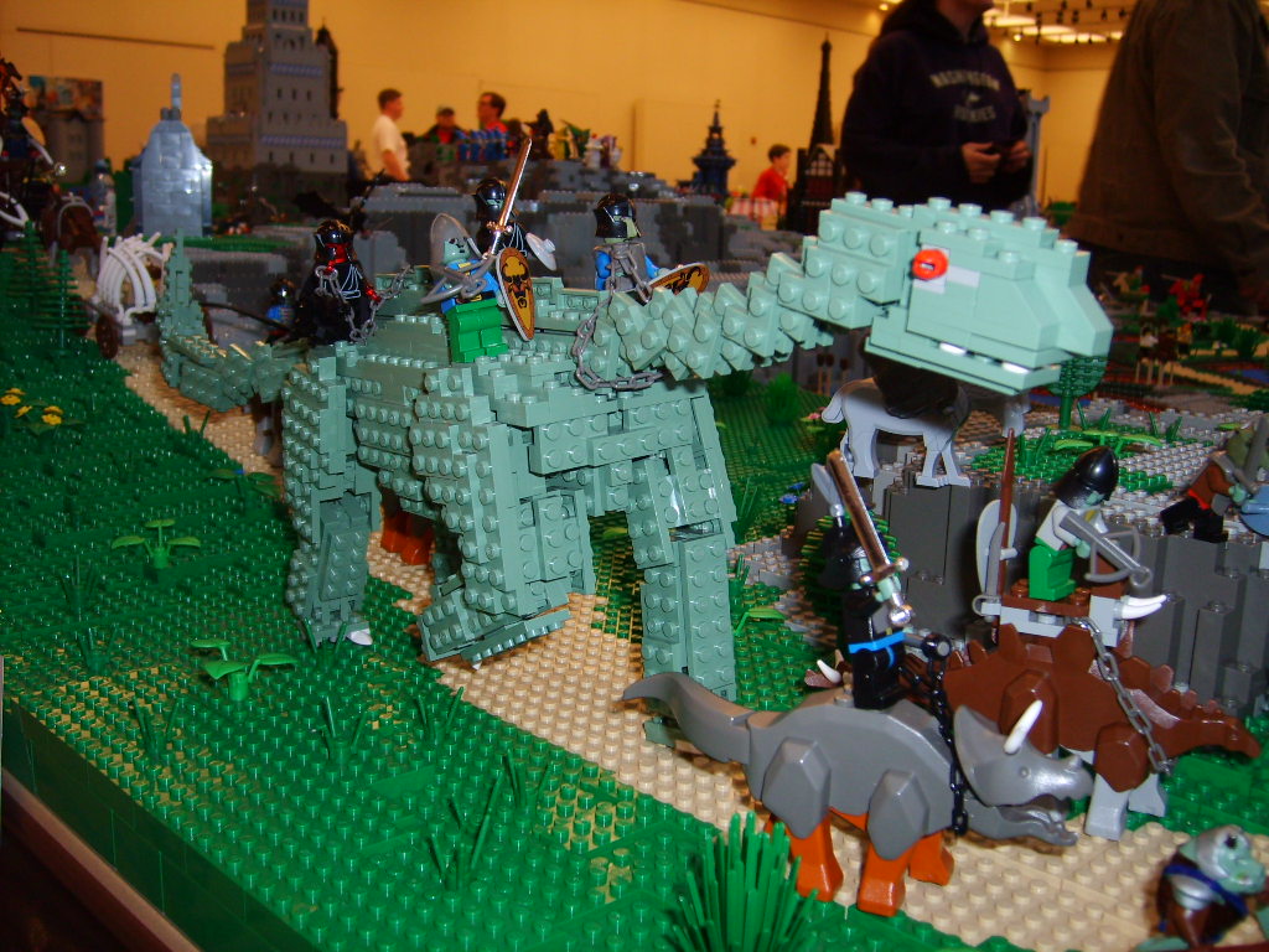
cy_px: 476
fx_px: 1283
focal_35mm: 35
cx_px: 634
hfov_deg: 52.6
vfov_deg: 40.7
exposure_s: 1/30
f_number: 2.8
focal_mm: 5.8
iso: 100
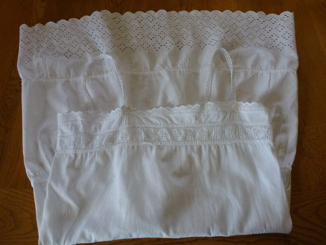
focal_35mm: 24
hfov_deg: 71.6
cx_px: 163
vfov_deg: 56.8
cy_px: 122
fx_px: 226
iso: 200
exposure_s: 1/60
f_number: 3.3
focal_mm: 4.3
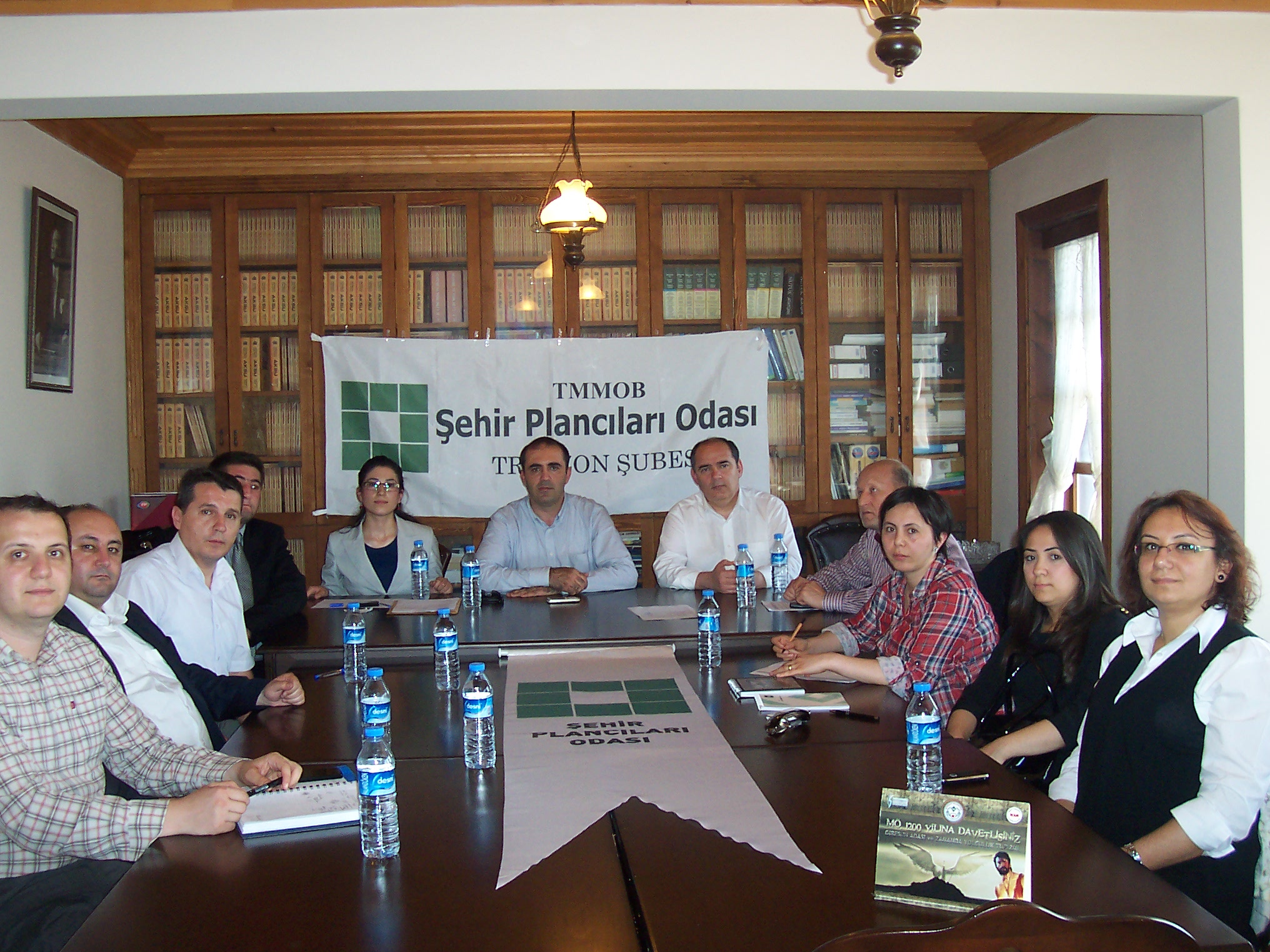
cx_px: 635
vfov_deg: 38.7
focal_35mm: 37
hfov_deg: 50.1
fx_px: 1357
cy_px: 476
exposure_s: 1/60
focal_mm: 5.6
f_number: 2.8
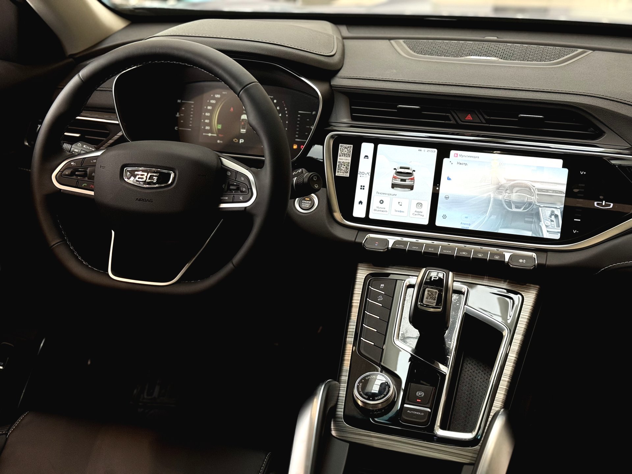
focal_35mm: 48
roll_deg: -0.4
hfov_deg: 39.7
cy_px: 237
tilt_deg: -23.9
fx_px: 876
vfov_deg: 30.3
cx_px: 316
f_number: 1.78
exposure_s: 1/100
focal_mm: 6.76
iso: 80
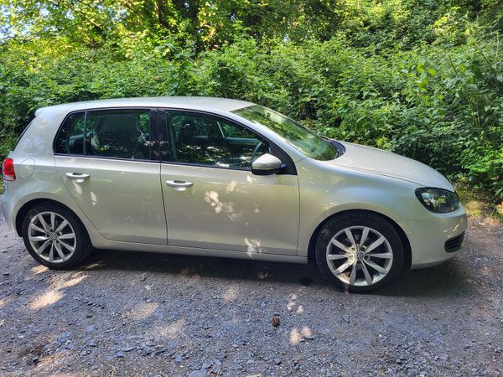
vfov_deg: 53.1
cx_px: 252
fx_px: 378
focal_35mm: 26
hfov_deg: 67.3
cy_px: 188
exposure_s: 1/100
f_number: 1.8
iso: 80
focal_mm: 5.4
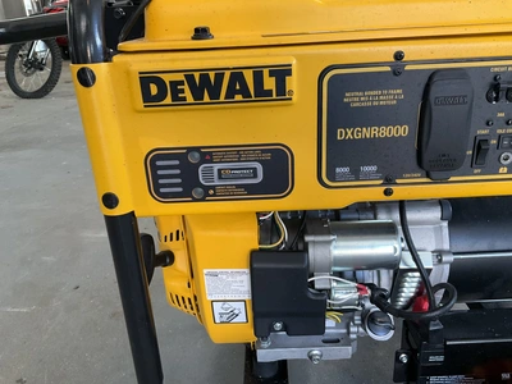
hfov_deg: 61.7
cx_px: 256
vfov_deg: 48.2
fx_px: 429
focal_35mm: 29
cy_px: 192
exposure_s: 1/60
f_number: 1.8
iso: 80
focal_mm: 3
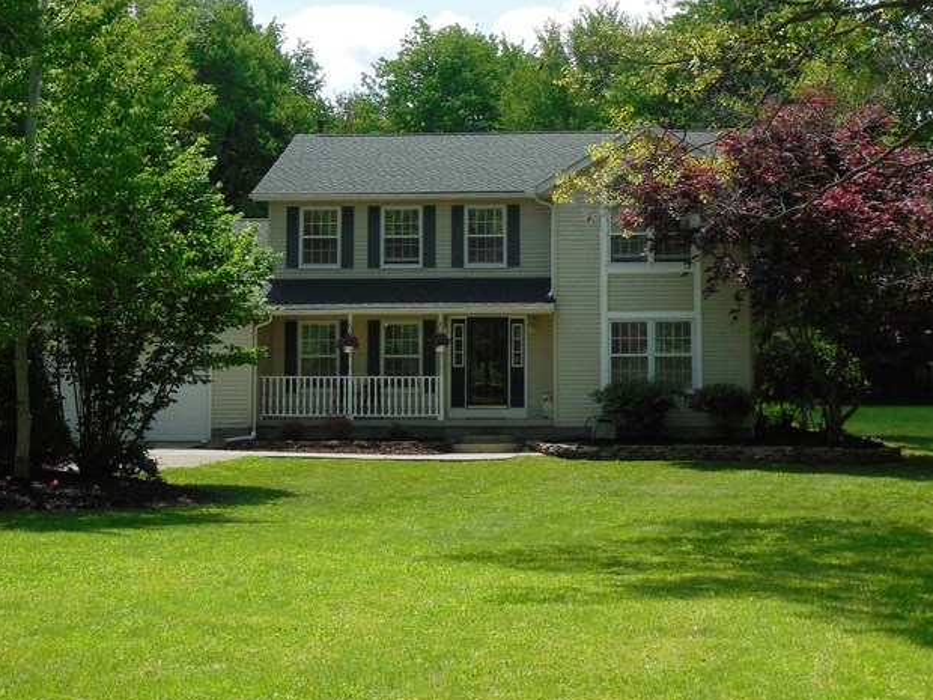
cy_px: 143
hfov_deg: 25.6
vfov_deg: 19.2
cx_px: 596
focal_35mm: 76
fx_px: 2048
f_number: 3.8
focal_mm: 8.2
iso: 125
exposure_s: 1/800
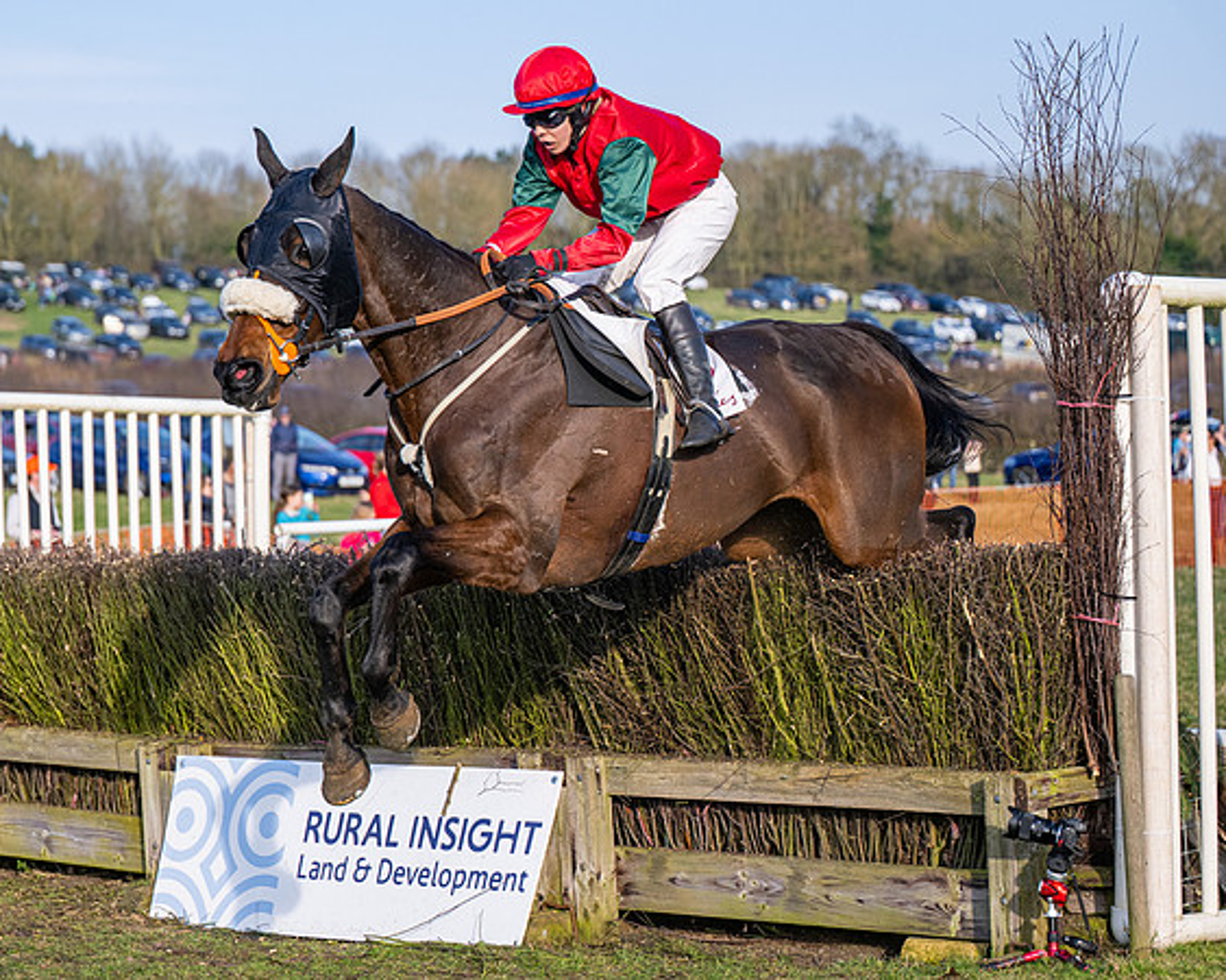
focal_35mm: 97
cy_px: 427
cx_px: 505
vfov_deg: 15.9
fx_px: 3515
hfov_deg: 19.8
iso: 400
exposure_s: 1/5000
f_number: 2.8
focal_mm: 70
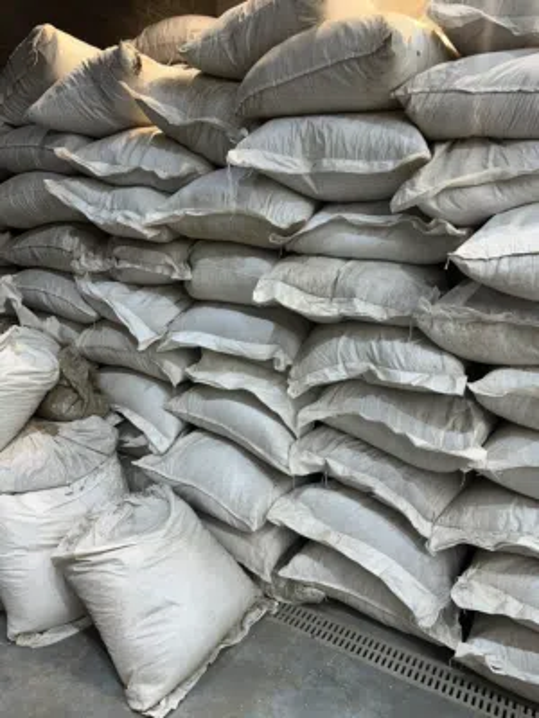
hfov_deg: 56.8
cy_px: 359
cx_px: 270
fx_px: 498
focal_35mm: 24
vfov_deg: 71.6
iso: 80
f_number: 1.78
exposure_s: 1/100
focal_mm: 6.86
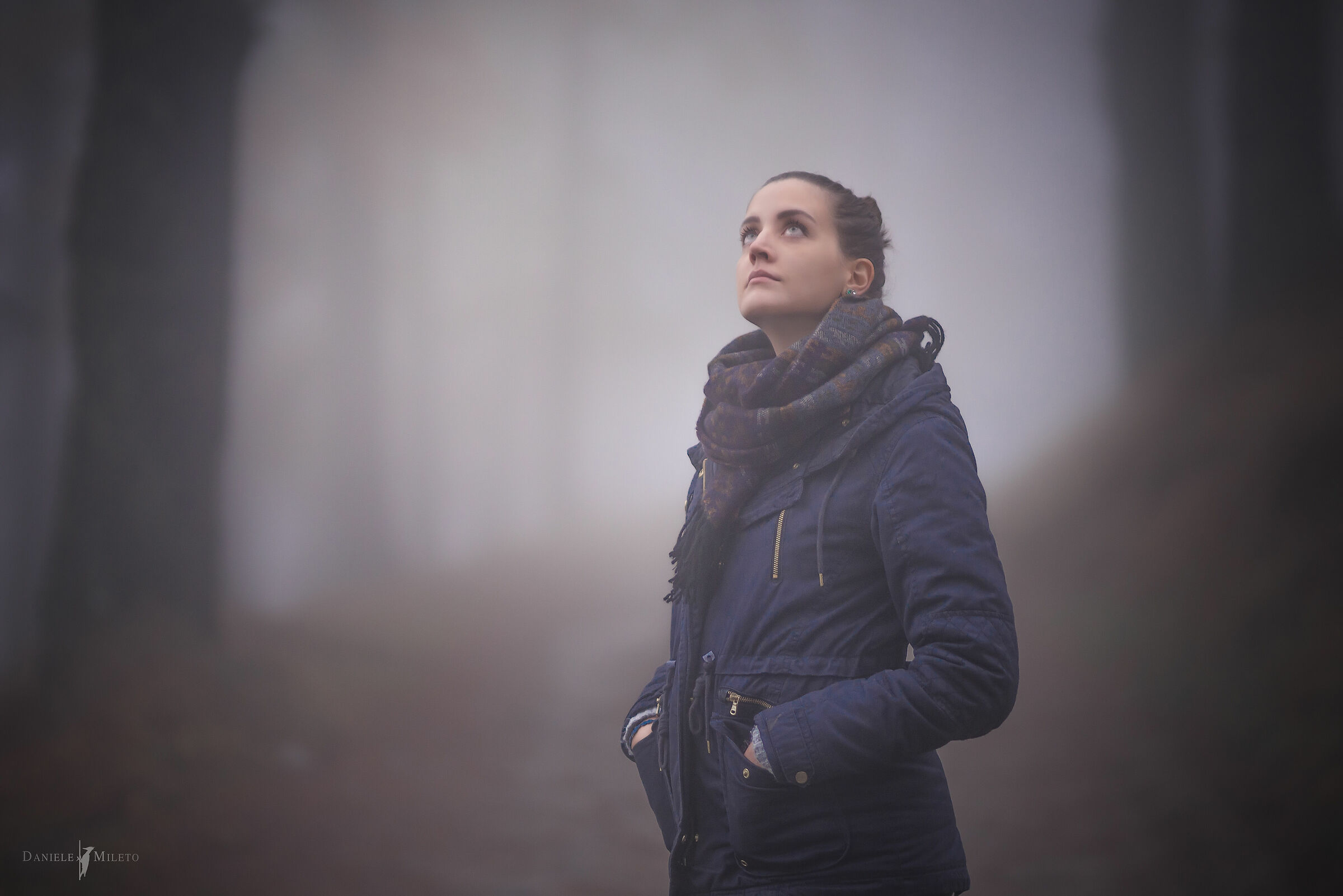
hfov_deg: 16.1
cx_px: 672
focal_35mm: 127
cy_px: 448
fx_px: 4738
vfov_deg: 10.8
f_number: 1.4
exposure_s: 1/250
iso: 400
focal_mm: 85
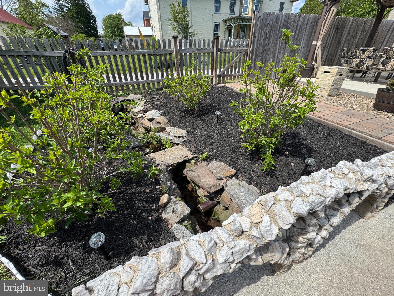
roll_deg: +1.4
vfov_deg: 85.7
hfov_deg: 102.1
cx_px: 197
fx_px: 159
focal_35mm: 14
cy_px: 148
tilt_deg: -31.8
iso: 40
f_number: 2.2
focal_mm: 2.22
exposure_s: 1/921
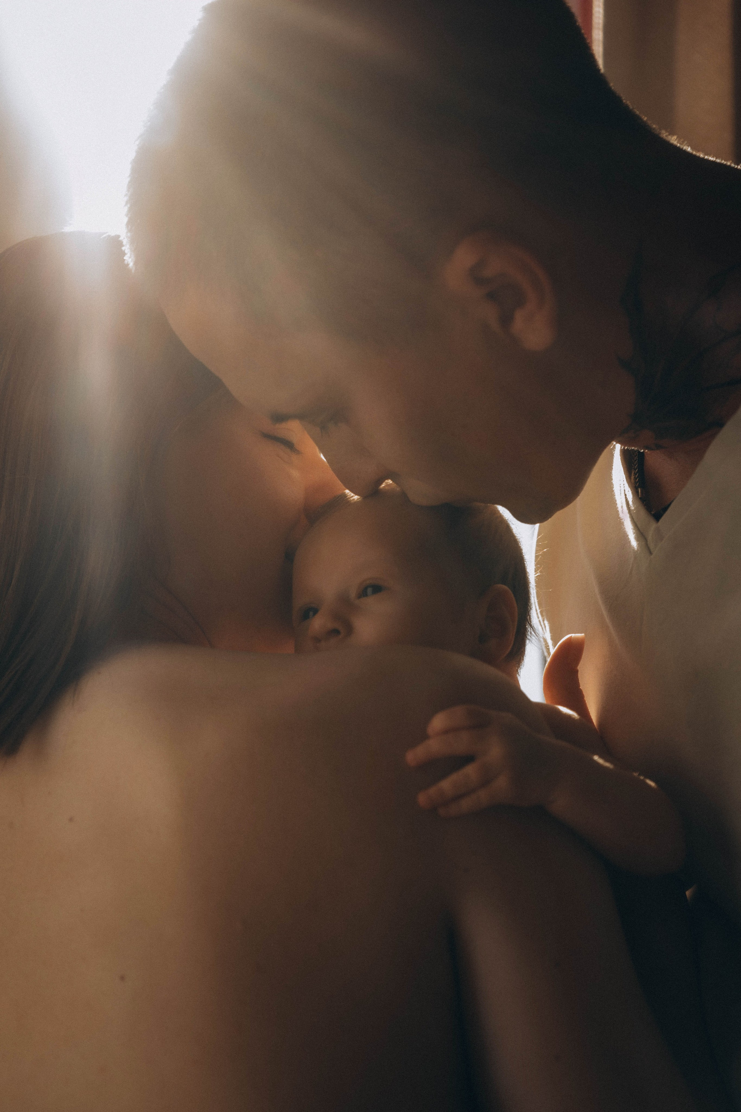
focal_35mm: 70
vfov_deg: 28.8
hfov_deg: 19.5
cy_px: 556
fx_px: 2161
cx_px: 370
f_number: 5.6
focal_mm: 70
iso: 400
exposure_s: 1/320
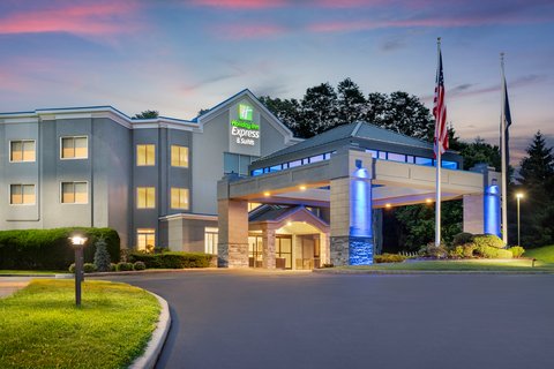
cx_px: 277
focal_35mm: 42
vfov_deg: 31.9
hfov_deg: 46.4
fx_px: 646
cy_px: 184
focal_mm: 28
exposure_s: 1/3
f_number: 11
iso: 100
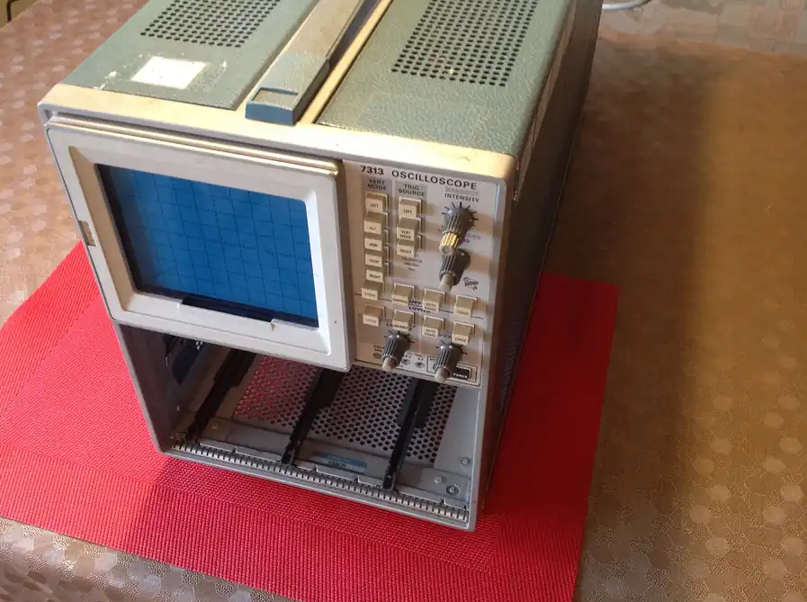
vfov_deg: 36.7
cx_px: 392
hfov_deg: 47.9
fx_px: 907
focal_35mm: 39
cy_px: 285
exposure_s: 1/15
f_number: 2.4
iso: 200
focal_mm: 4.28
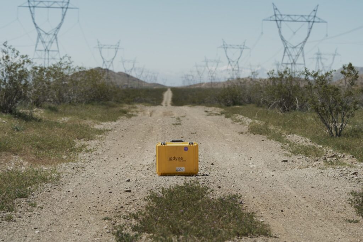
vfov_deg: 15.2
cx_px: 182
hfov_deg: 22.6
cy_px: 121
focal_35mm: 90
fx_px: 908
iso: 640
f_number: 5
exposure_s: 1/800
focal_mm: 90
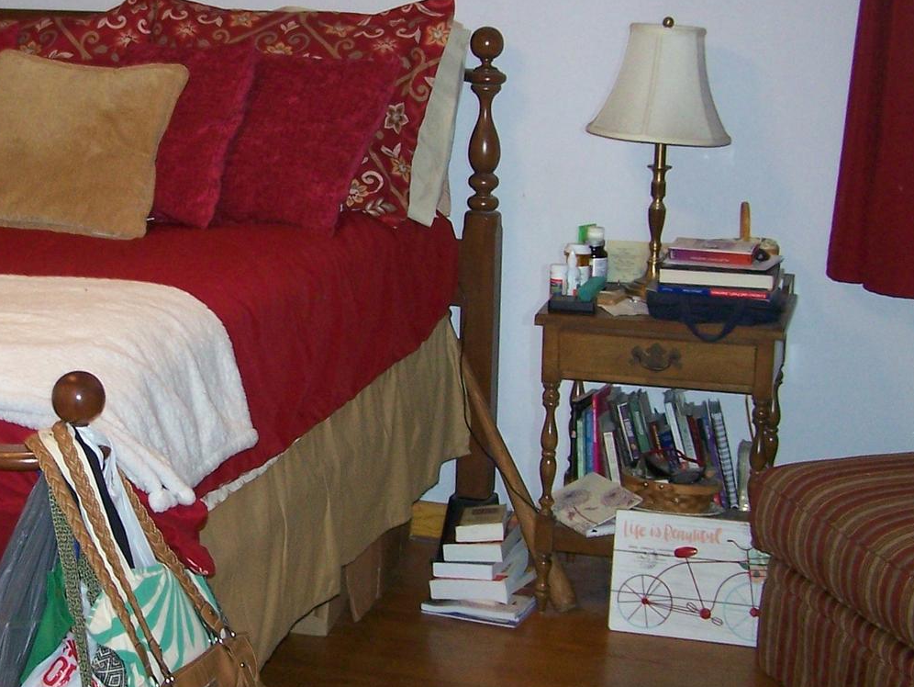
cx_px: 206
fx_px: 2061
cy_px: 329
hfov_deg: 24.7
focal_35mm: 78
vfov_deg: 18.9
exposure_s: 1/60
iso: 160
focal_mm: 6.3
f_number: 2.8
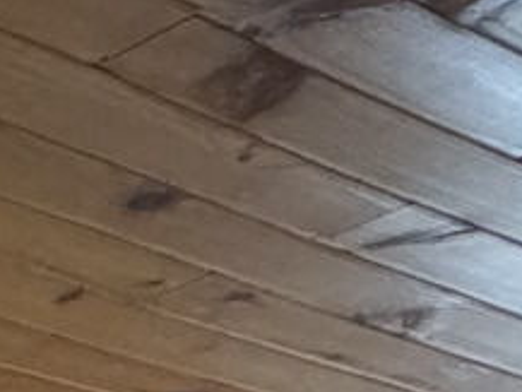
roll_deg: -0.3
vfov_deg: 11.3
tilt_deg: +0.5
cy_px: 1012
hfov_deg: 10.5
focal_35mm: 103
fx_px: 1554
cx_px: -1162
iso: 800
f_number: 2.2
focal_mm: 2.22
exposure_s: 1/50
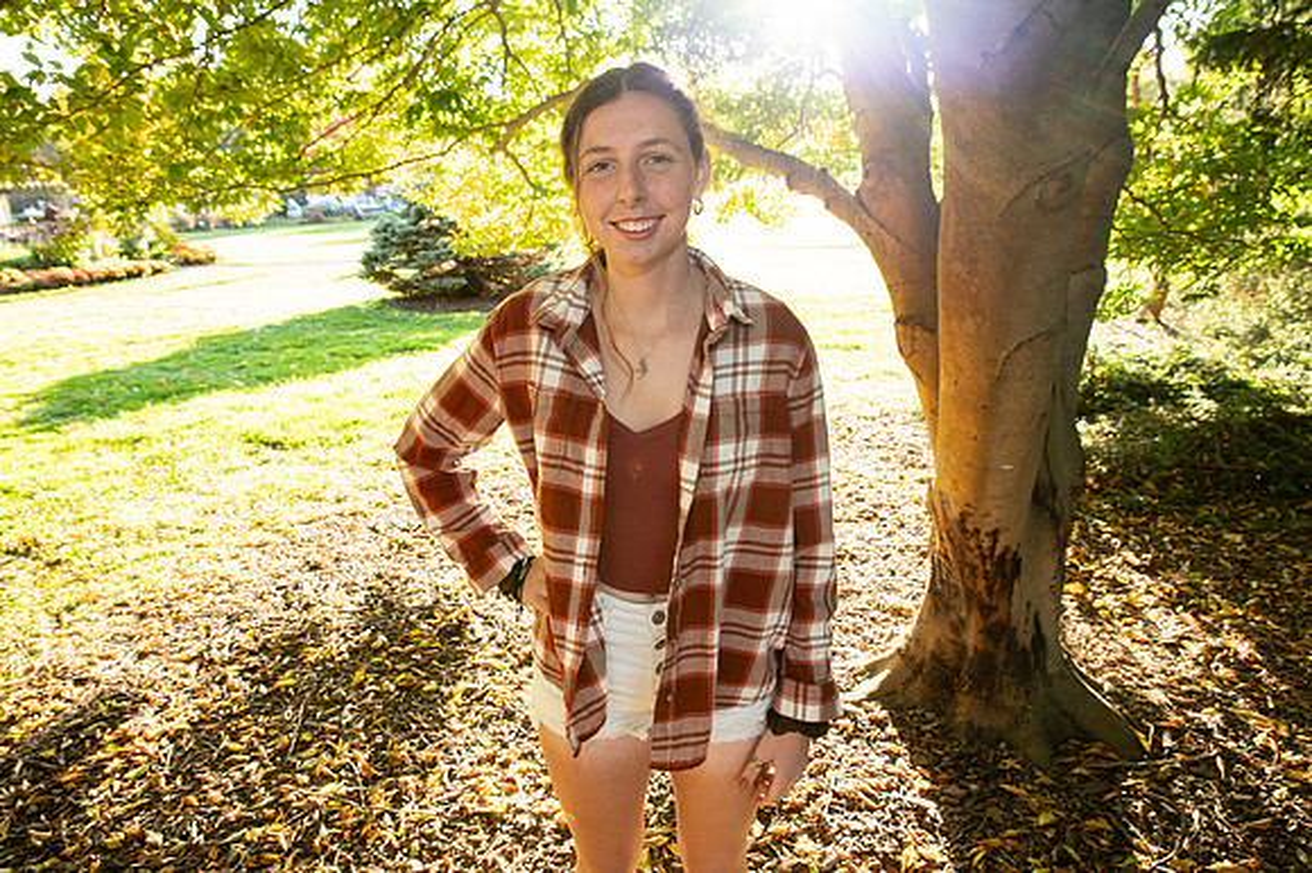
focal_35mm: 24
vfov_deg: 53.1
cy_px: 436
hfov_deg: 73.8
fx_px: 874
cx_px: 656
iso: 800
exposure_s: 1/125
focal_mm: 24
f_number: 5.6
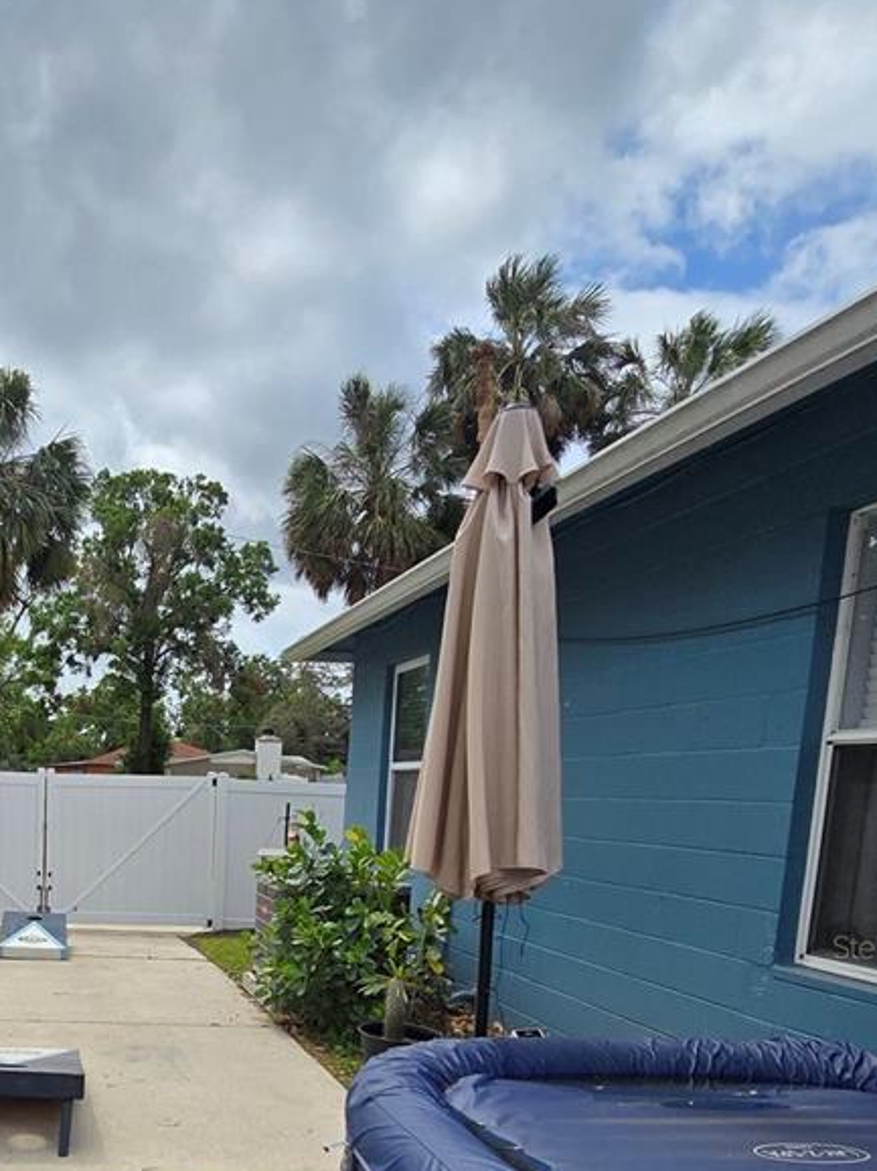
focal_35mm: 27
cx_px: 65
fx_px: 913
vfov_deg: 59.9
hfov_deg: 45.7
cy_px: 946
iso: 50
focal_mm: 2.2
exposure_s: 1/3768
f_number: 2.2
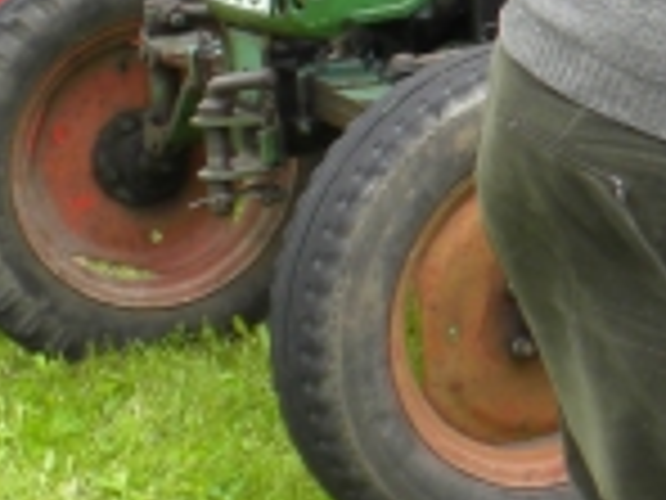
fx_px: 4040
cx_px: 1278
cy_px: -167
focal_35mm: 210
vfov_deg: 7.0
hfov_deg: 8.9
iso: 64
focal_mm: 7.3
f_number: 3.2
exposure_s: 1/74.4
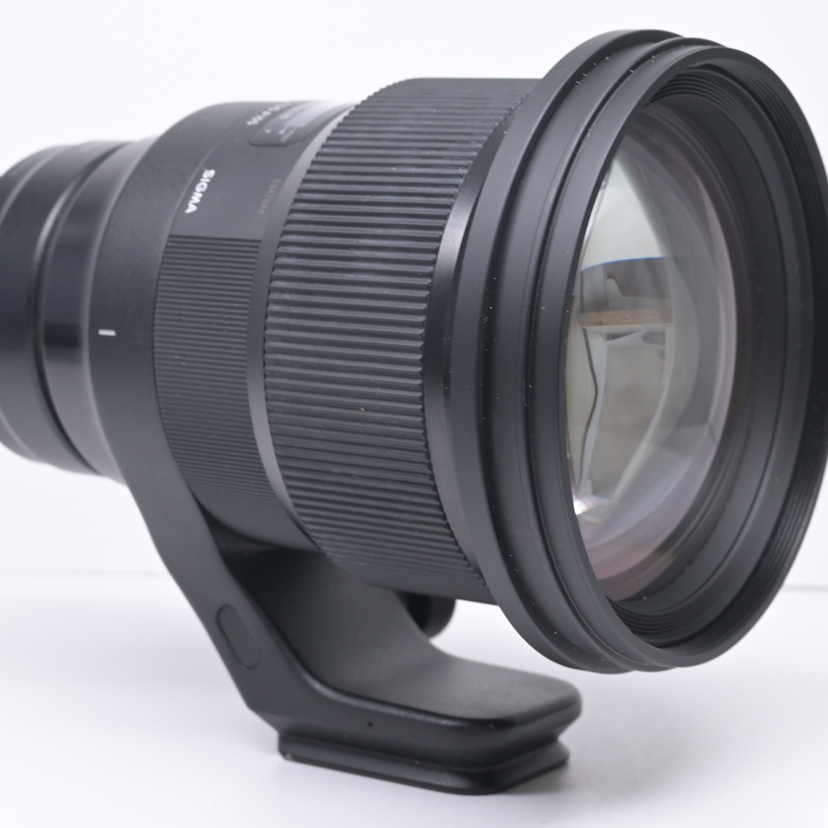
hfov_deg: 20.9
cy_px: 327
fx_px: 2246
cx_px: 444
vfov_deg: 20.9
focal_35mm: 83
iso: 640
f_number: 9
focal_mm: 40
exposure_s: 1/40
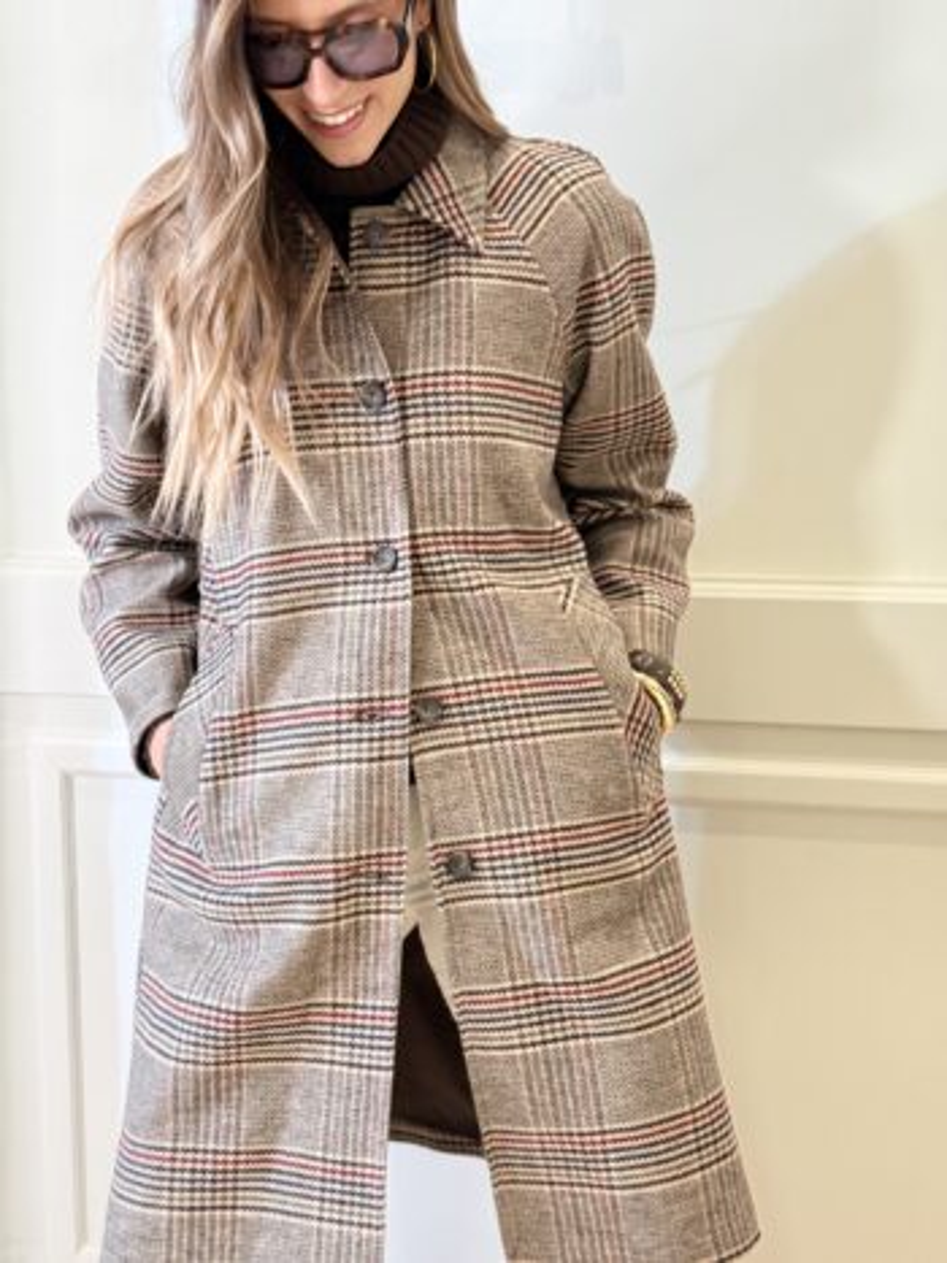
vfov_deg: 39.7
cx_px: 474
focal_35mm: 48
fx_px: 1752
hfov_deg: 30.3
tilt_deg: -10.5
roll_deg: -0.3
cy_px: 632
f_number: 1.78
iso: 160
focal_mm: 6.76
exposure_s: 1/100
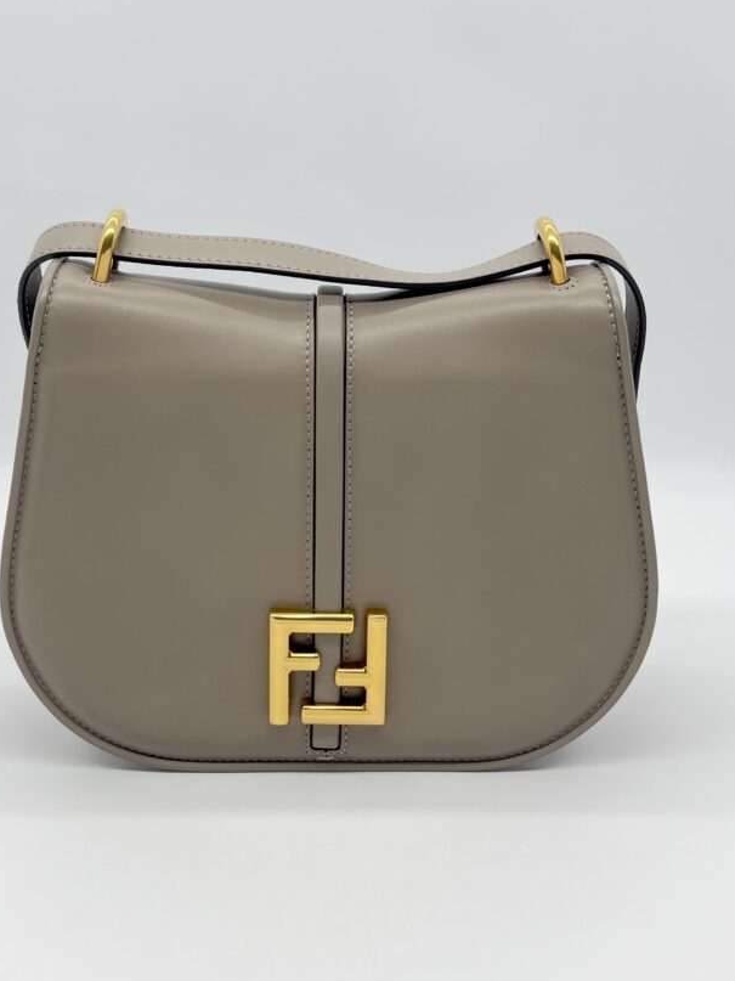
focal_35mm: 33
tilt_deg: -16.3
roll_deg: -0.6
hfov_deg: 42.9
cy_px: 491
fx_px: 934
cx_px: 335
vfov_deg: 55.4
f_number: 1.5
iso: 40
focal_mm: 5.7
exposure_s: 1/176
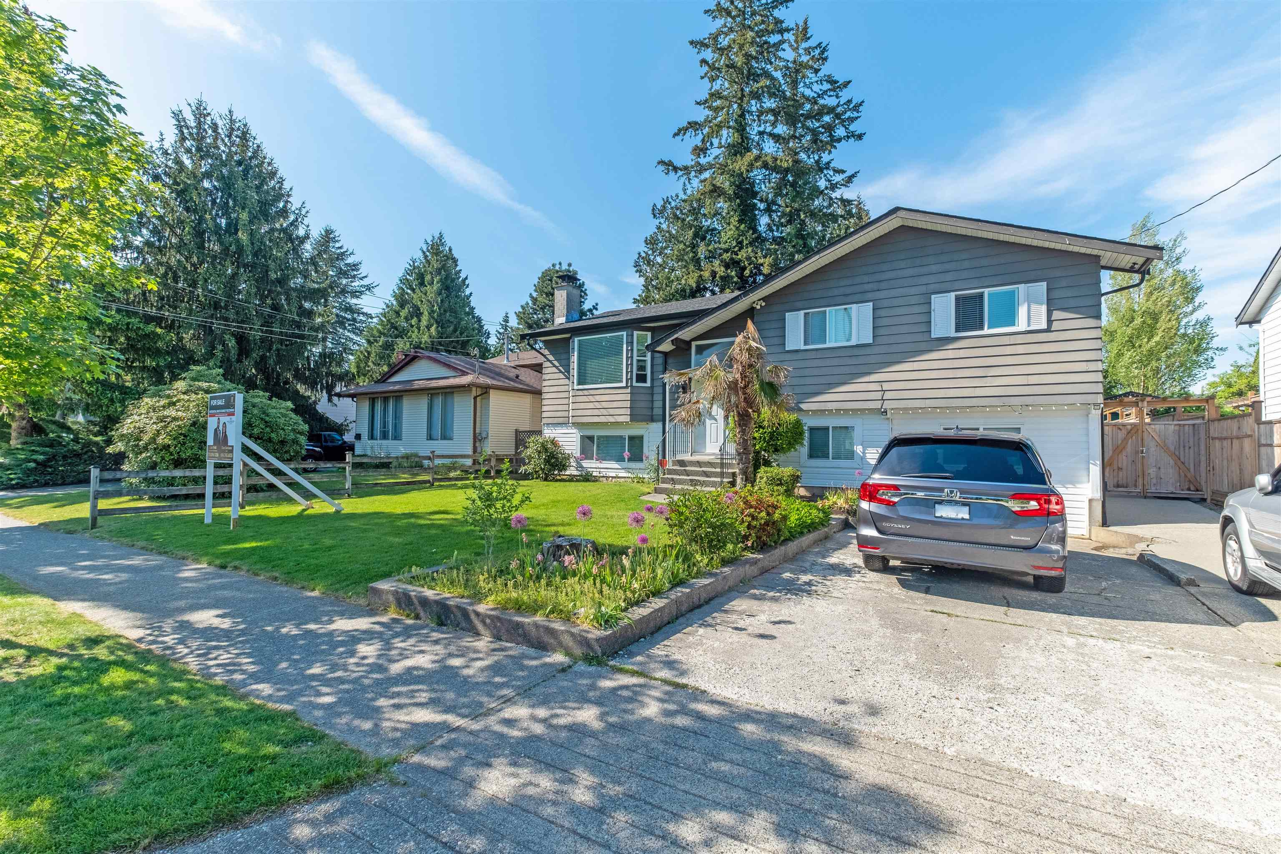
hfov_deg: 100.4
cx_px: 640
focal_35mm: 15
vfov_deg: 77.3
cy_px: 427
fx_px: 534
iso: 200
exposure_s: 1/2000
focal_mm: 10
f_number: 7.1
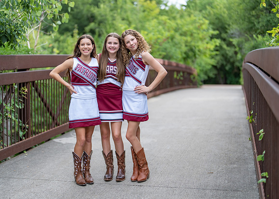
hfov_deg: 35.4
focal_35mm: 55
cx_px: 123
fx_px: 437
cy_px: 101
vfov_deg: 25.7
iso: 100
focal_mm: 50
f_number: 1.2
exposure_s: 1/1250
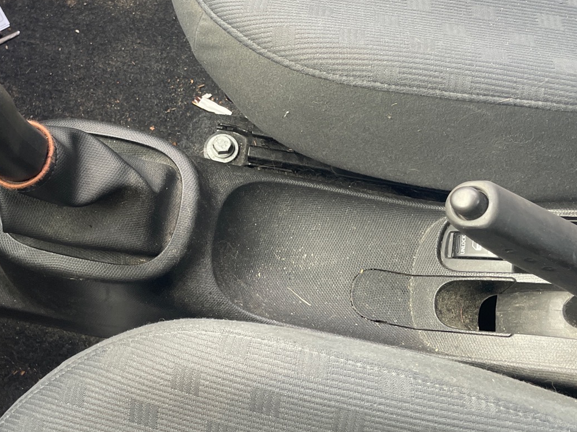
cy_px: 140
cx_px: 181
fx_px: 750
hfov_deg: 41.4
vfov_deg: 31.9
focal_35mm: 45
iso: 125
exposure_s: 1/102
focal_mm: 4.2
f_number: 1.6
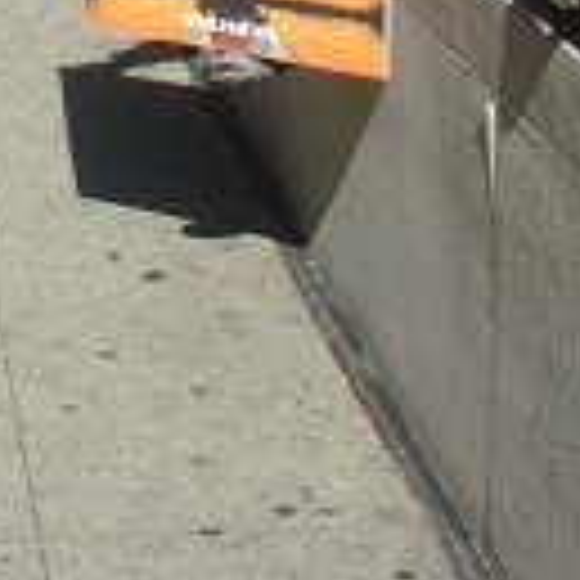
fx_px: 2370
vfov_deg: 12.4
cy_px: -546
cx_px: 58
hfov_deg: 13.8
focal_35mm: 125
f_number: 5.6
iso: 50
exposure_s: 1/282
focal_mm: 5.8
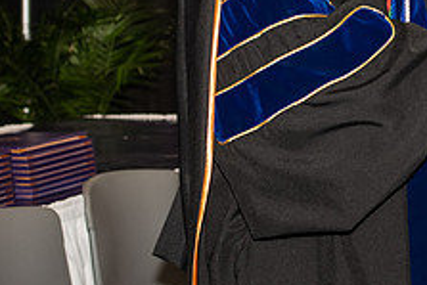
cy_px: -22
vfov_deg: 7.5
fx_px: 2160
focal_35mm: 182
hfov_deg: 11.1
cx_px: 463
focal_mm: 70
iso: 1000
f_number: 5.6
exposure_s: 1/200
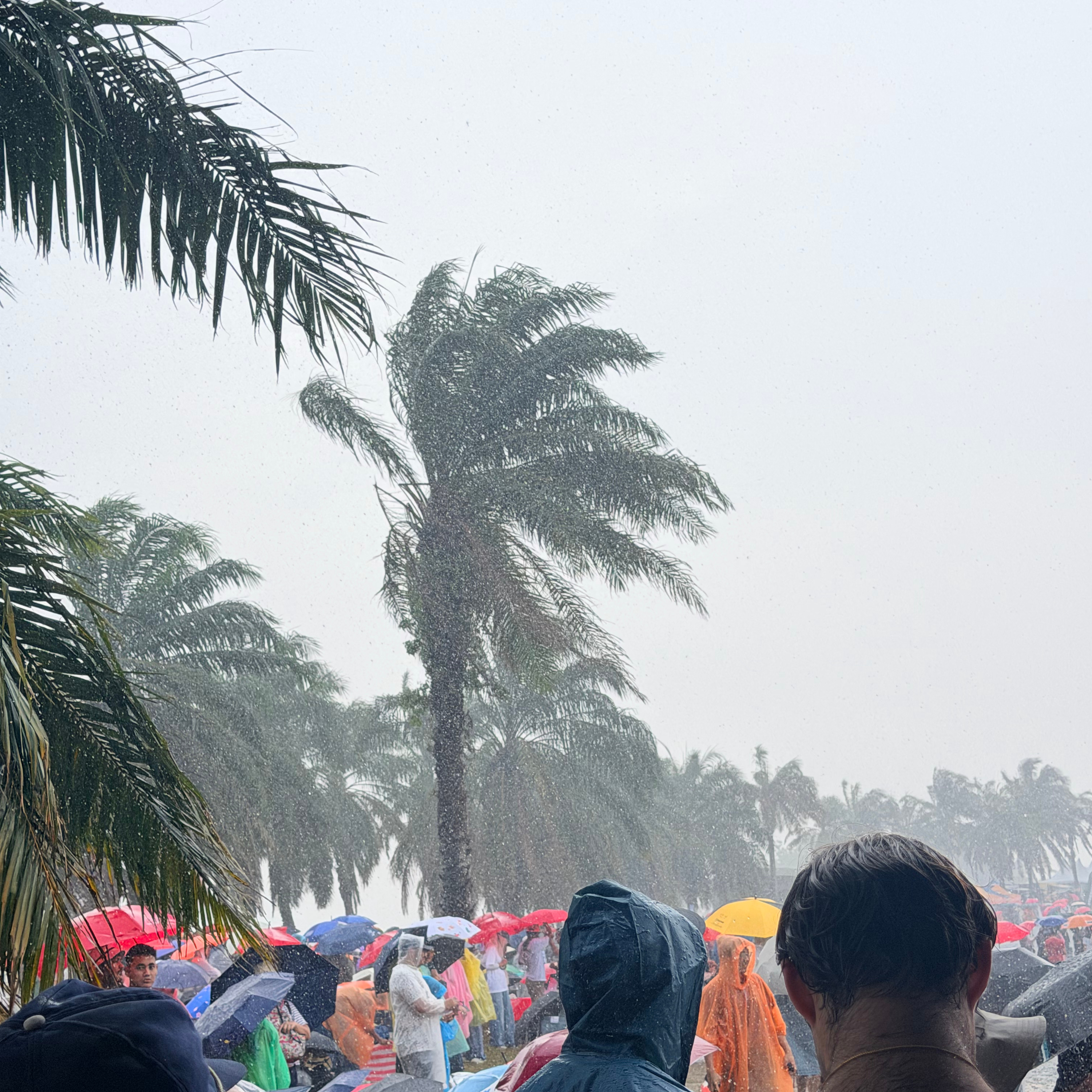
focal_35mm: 57
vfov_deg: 30.0
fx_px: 2034
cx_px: 549
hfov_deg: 30.0
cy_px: 648
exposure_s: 1/625
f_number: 1.78
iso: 64
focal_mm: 6.76
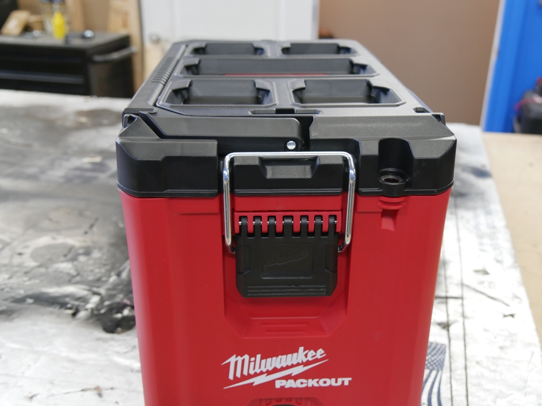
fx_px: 595
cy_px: 203
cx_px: 271
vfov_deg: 37.7
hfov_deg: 49.0
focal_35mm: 38
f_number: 3.8
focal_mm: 19
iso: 800
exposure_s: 1/60
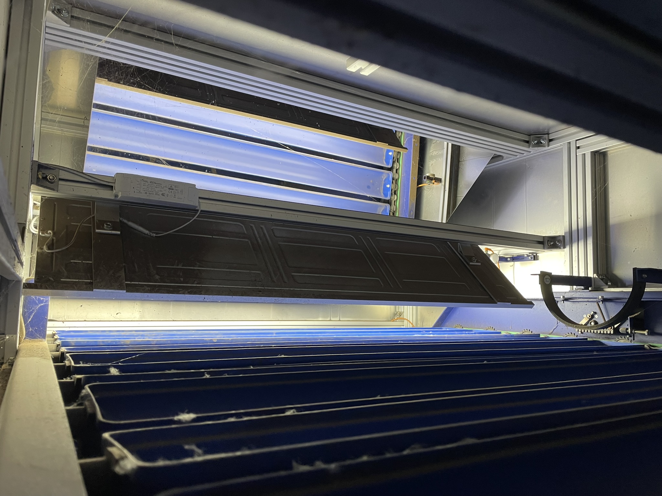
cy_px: 248
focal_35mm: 26
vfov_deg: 53.1
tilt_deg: +5.5
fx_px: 497
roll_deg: -1.7
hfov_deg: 67.3
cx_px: 331
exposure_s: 1/50
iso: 100
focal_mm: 4.2
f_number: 1.6
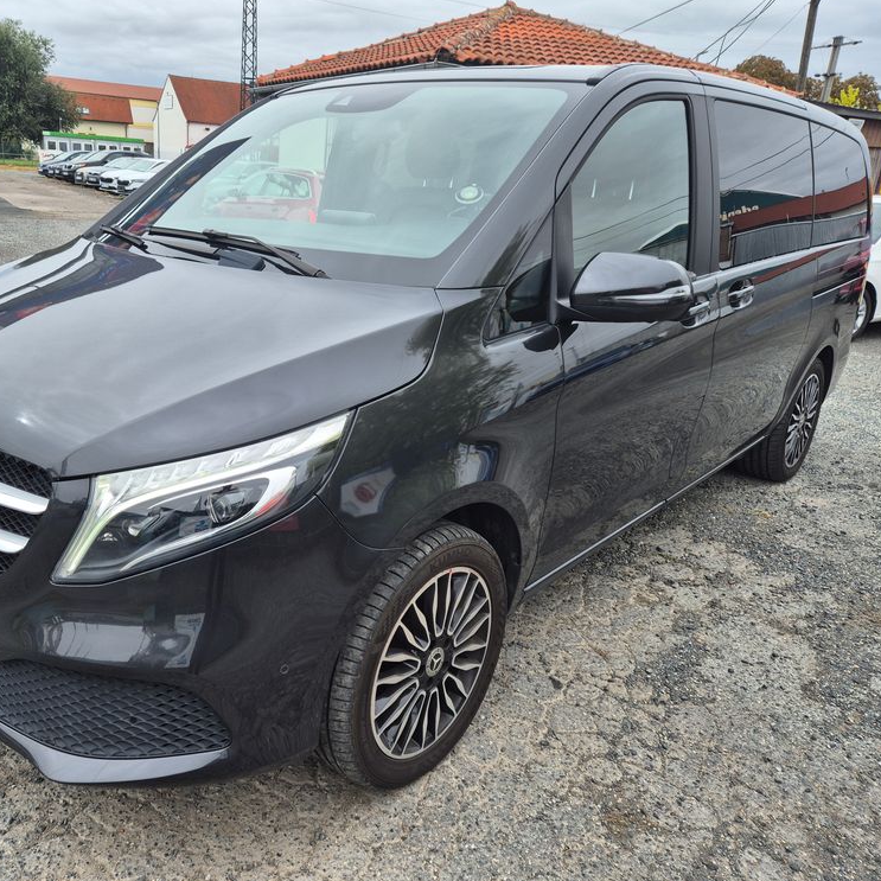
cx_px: 346
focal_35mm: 28
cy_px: 442
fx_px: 806
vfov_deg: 57.3
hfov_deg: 56.8
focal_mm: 5.4
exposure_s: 1/586
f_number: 1.8
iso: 25
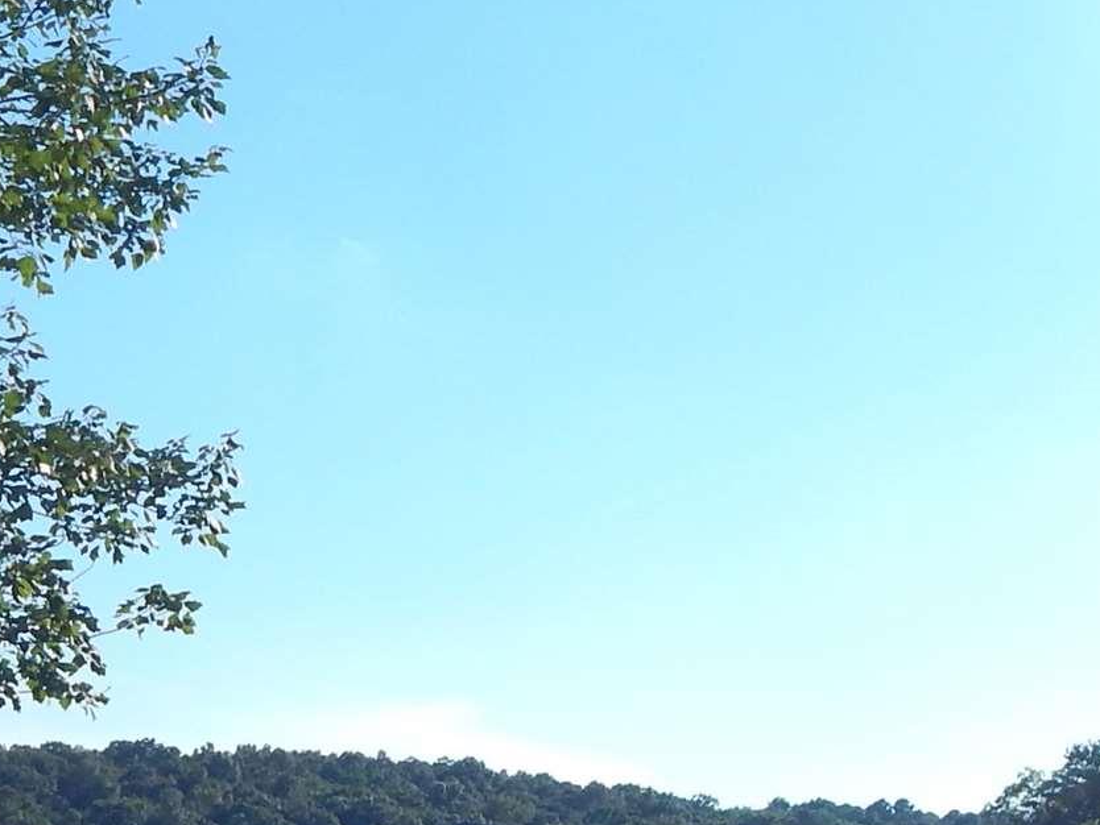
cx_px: 675
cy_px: 986
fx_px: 2575
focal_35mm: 81
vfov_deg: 17.4
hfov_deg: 24.1
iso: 125
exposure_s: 1/640
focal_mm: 4
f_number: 6
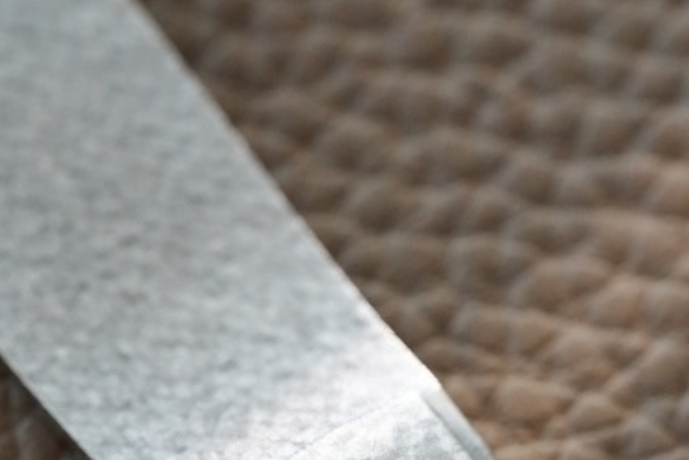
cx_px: 352
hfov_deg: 10.3
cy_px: 502
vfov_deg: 6.9
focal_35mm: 199
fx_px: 3810
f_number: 6.3
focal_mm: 105
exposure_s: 1/250
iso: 6400
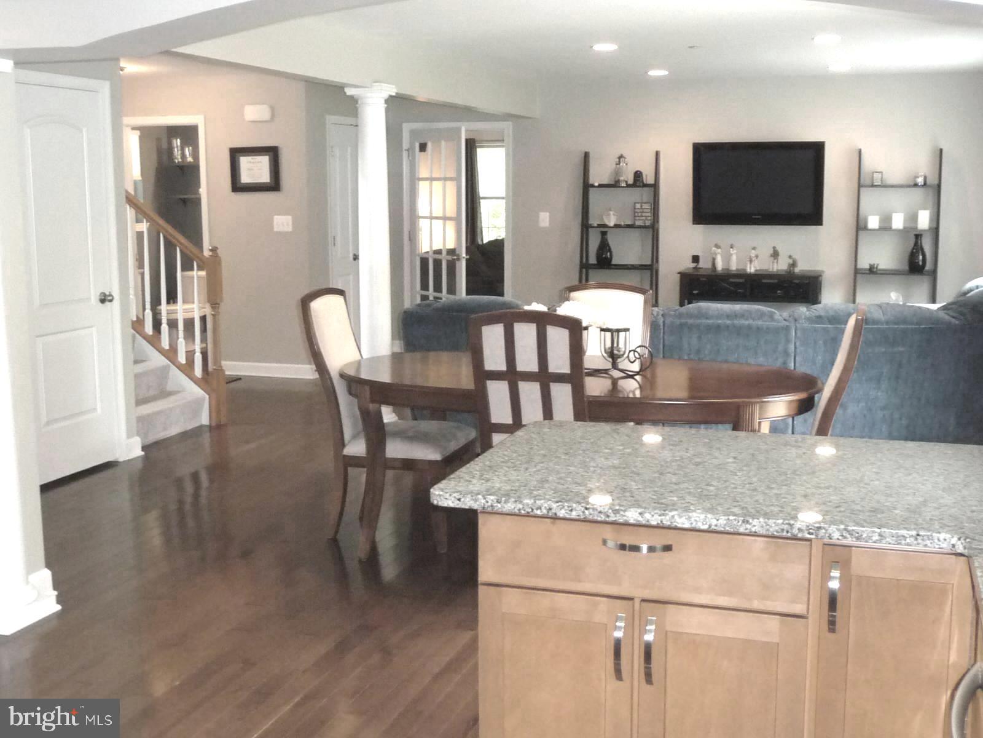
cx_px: 492
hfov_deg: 45.8
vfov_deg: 35.1
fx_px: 1164
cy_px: 369
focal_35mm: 41
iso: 400
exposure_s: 1/30
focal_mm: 4.7
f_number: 3.3
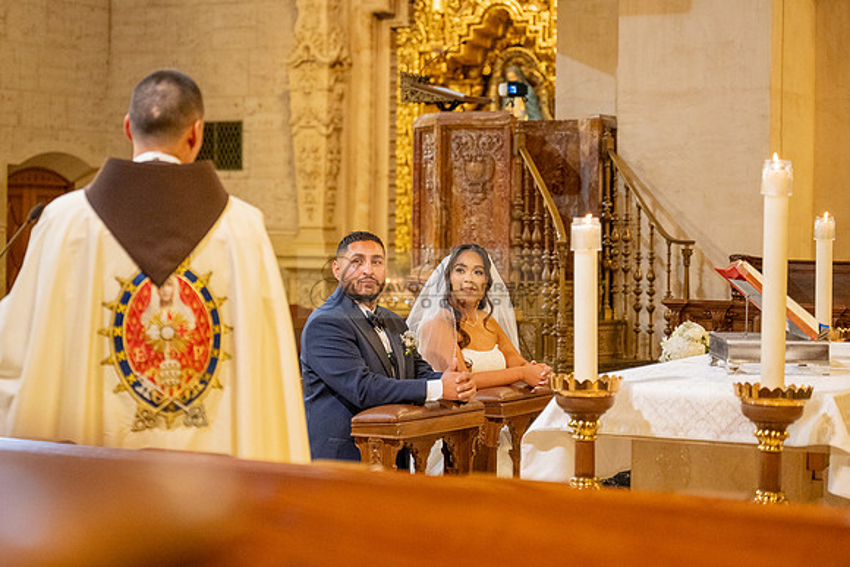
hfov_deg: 25.5
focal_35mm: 80
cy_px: 244
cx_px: 377
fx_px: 1881
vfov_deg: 17.1
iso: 2000
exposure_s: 1/200
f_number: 2.8
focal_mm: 70
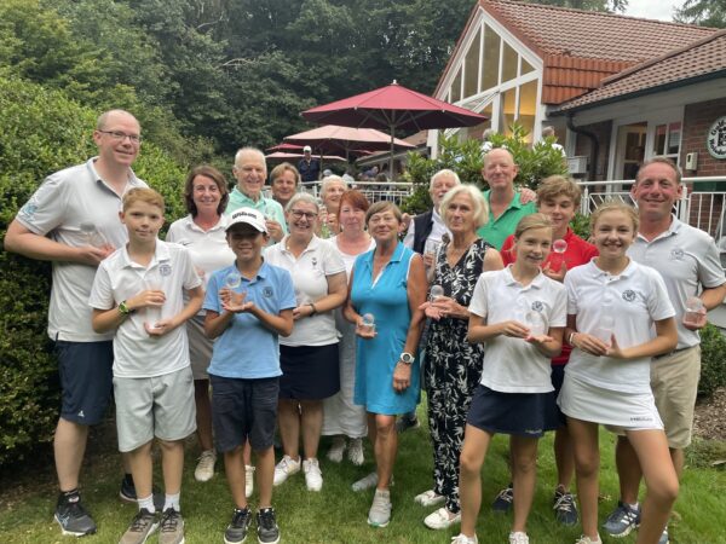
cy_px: 272
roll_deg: -3.2
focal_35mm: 26
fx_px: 545
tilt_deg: -8.1
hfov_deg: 67.3
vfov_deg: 53.1
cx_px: 363
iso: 64
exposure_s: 1/121
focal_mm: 4.2
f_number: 1.6
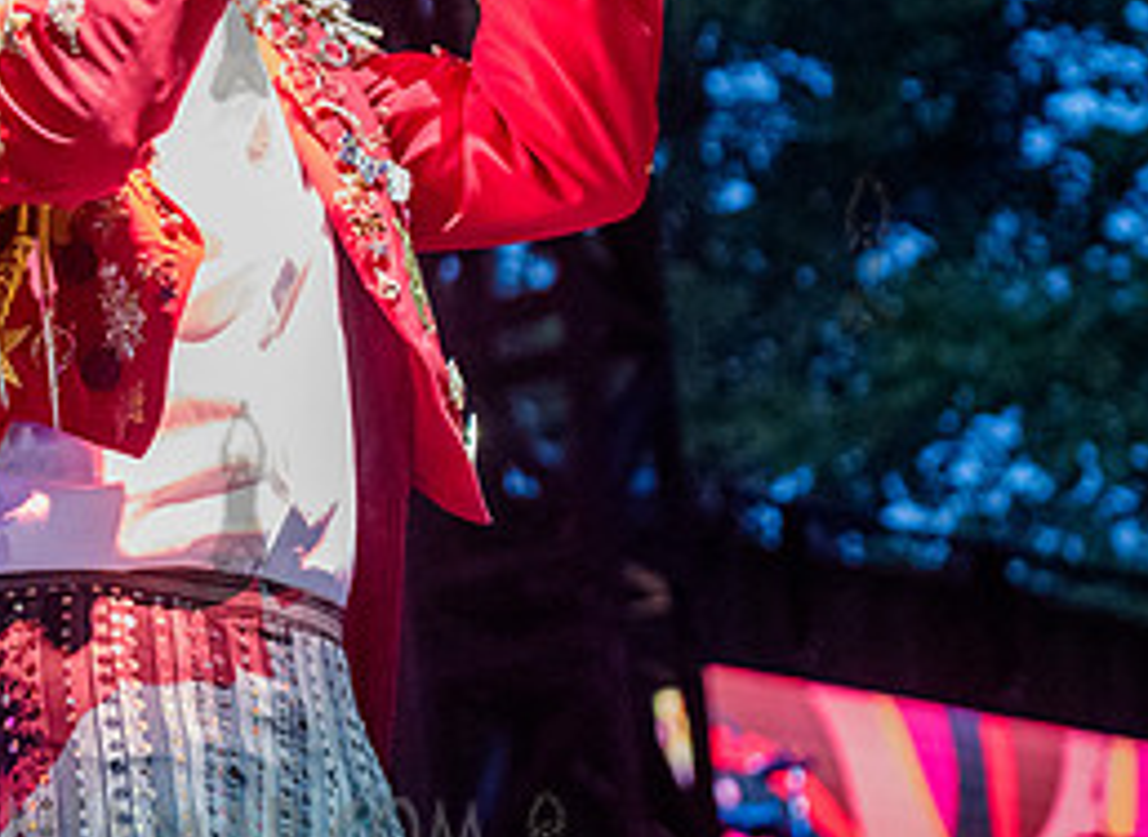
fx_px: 6336
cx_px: 85
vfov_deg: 7.5
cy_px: -135
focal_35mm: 193
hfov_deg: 10.3
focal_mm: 70
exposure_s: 1/400
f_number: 4
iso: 6400
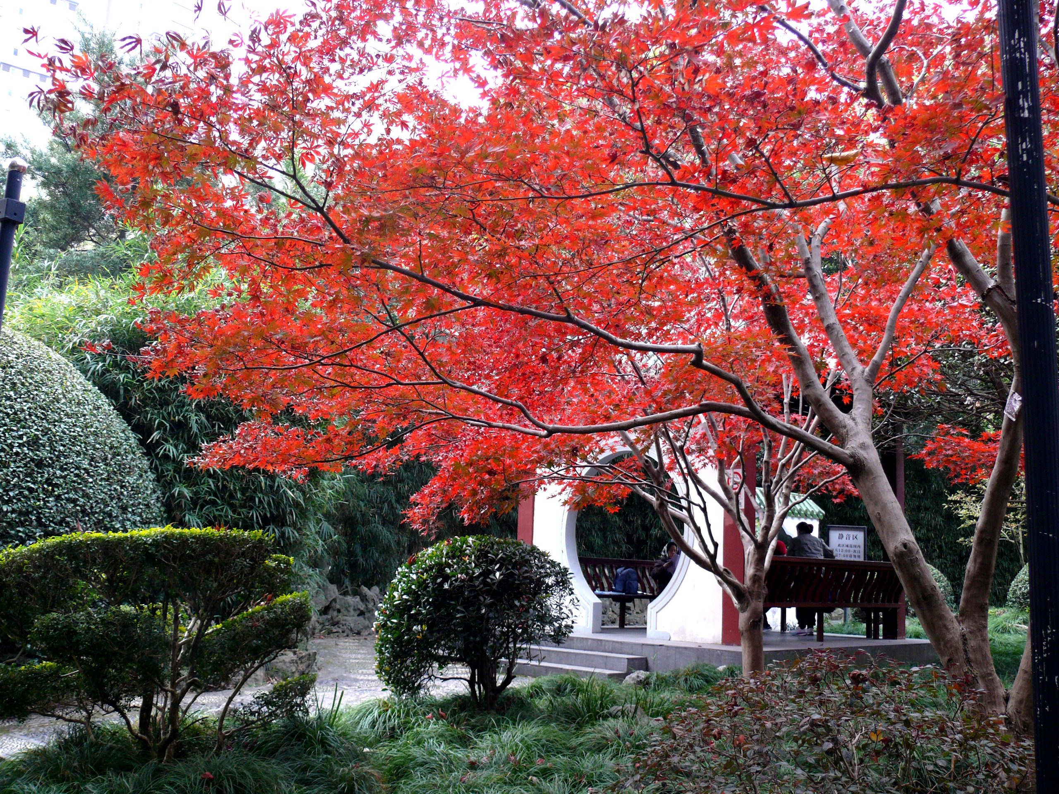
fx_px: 1071
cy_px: 397
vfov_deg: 40.7
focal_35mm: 35
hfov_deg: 52.6
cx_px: 530
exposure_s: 1/80
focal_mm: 7.4
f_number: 2.8
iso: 100
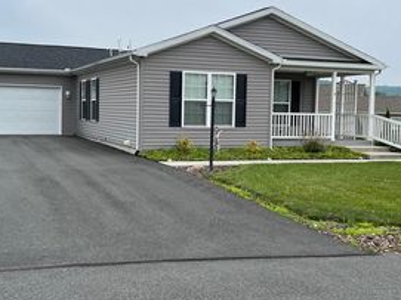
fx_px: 556
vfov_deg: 30.2
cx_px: 176
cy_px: 134
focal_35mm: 48
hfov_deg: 39.6
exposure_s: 1/1808
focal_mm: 5.7
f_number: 1.5
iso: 50
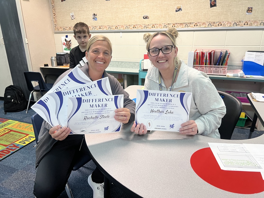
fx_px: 198
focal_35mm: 26
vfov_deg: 53.1
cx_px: 132
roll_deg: +0.7
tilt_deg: -17.8
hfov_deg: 67.3
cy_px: 99
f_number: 1.5
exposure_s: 1/60
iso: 125
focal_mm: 5.7
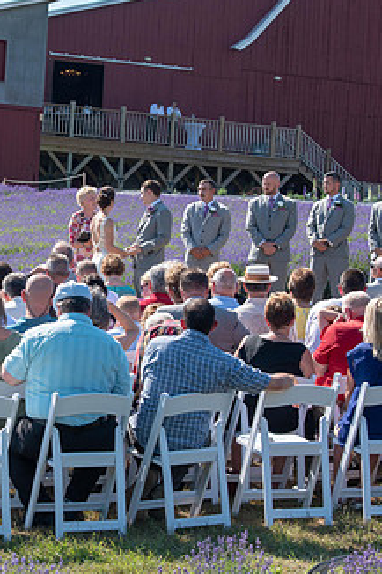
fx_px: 2342
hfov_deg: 9.3
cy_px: 247
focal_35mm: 147
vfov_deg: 14.0
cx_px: 35
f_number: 8
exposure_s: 1/250
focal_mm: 55
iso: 200
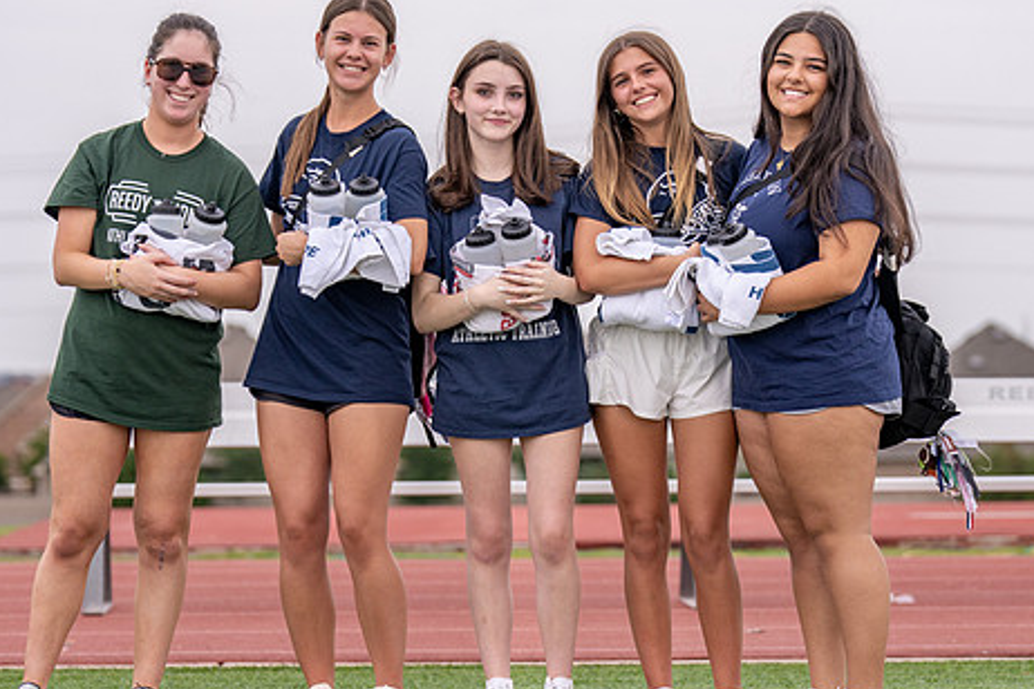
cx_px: 527
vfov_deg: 10.5
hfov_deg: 15.6
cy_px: 330
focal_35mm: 131
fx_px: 3762
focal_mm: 90
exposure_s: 1/2500
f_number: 2.8
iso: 250
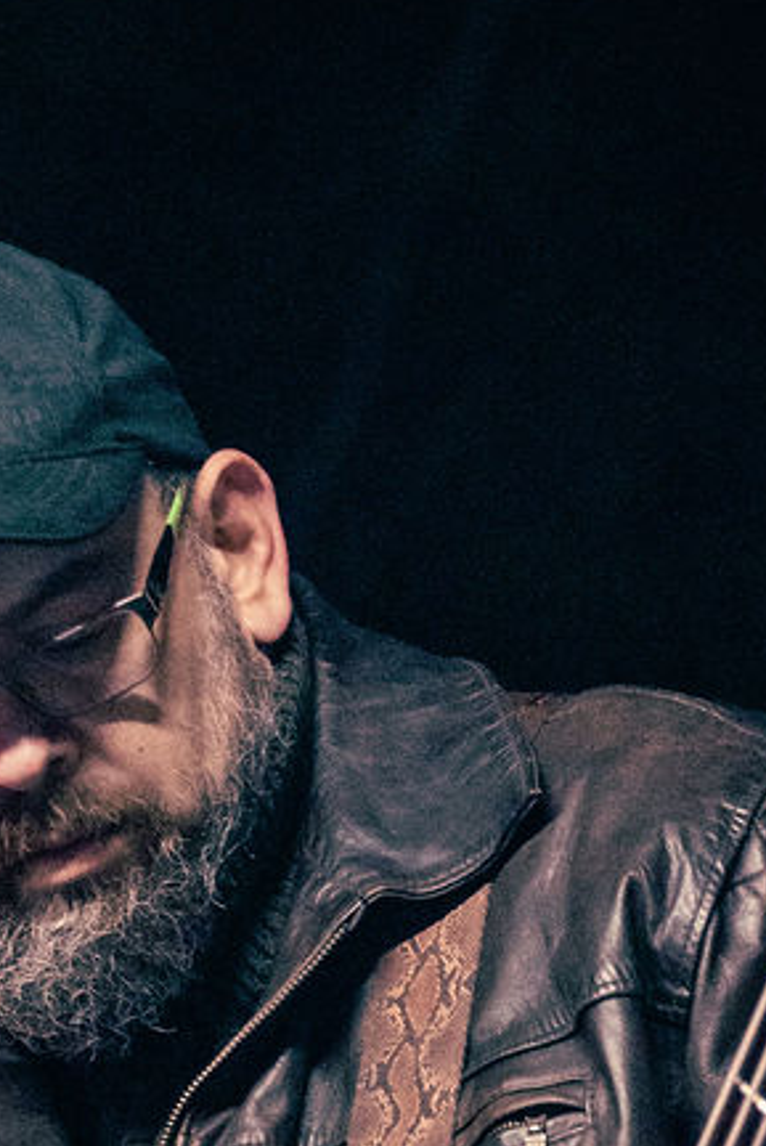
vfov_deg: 5.6
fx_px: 11525
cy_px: 1592
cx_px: 212
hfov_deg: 3.8
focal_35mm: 362
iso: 2000
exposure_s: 1/200
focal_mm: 102
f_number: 4.5
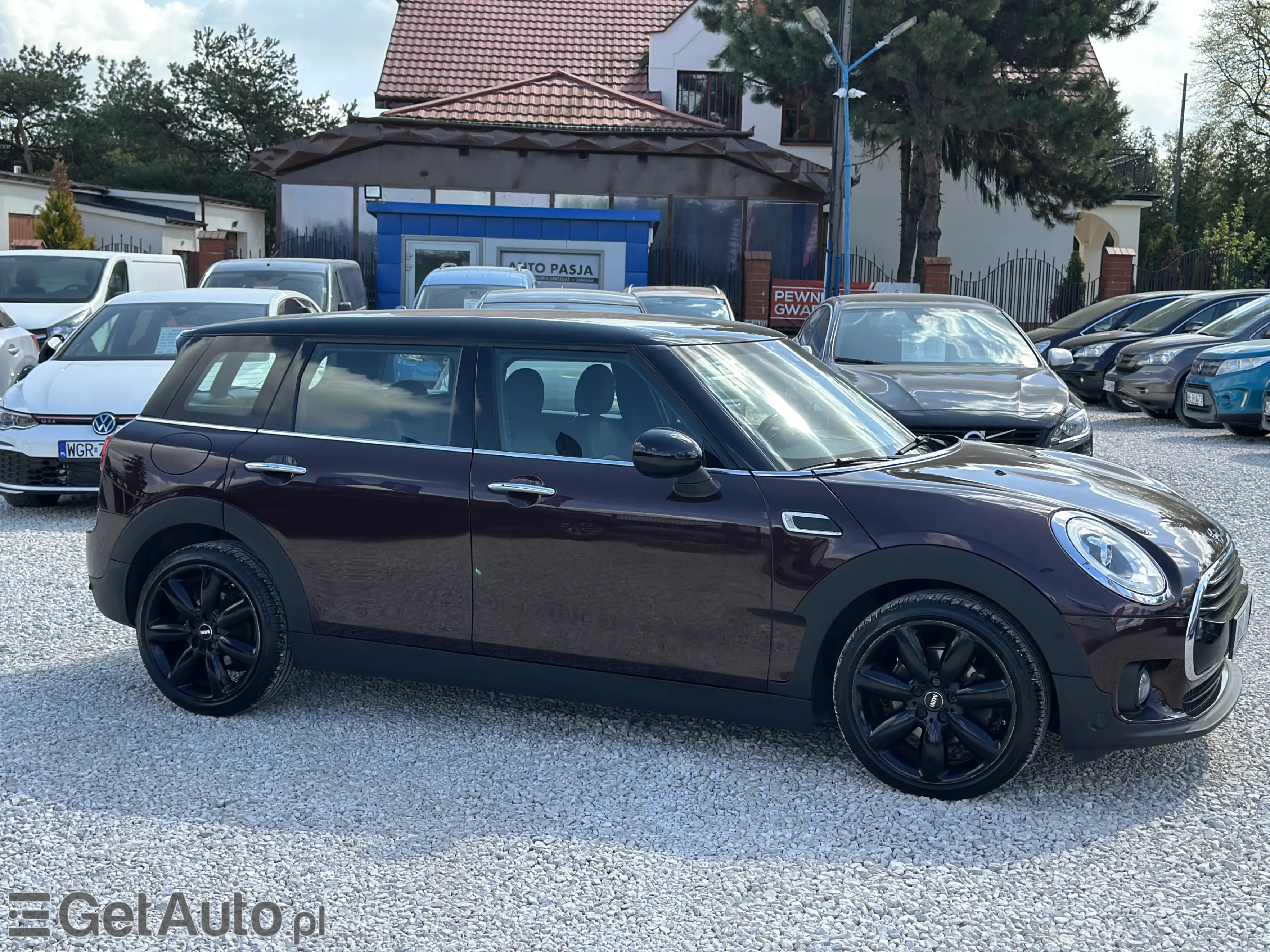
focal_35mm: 48
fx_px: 1761
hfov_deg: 39.7
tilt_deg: -5.8
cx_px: 635
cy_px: 476
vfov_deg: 30.3
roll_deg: -0.8
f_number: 1.78
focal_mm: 6.86
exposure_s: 1/1453
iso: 80
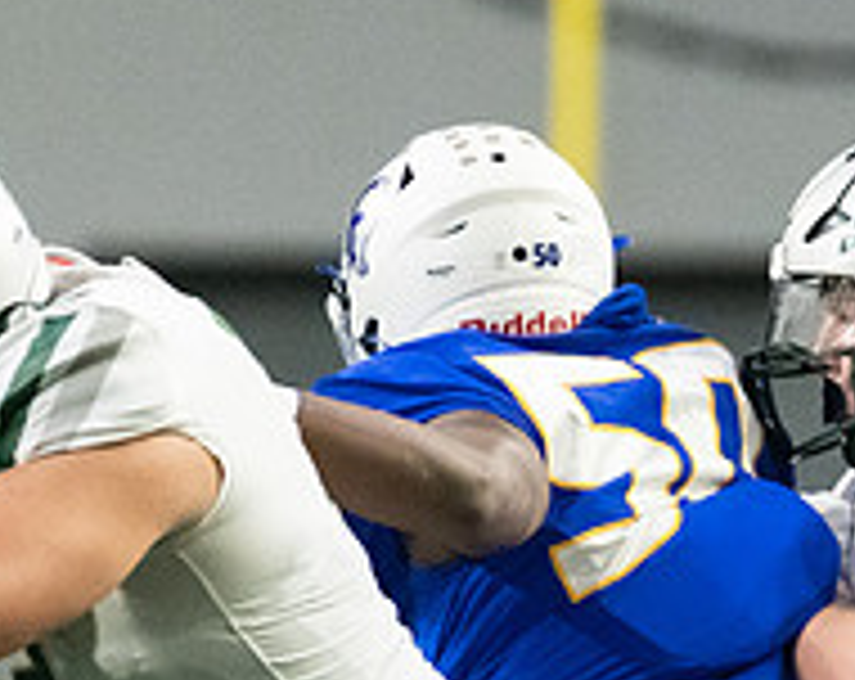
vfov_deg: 1.4
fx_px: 27410
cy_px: 722
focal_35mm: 1086
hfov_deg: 1.8
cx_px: 907
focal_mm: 200
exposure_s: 1/1250
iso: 4000
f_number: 2.8
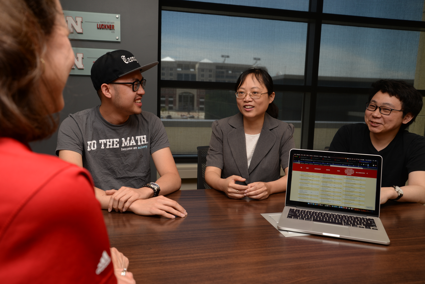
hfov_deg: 60.3
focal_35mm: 31
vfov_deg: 42.4
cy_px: 142
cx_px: 212
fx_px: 366
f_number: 7.1
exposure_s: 1/60
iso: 200
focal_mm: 31
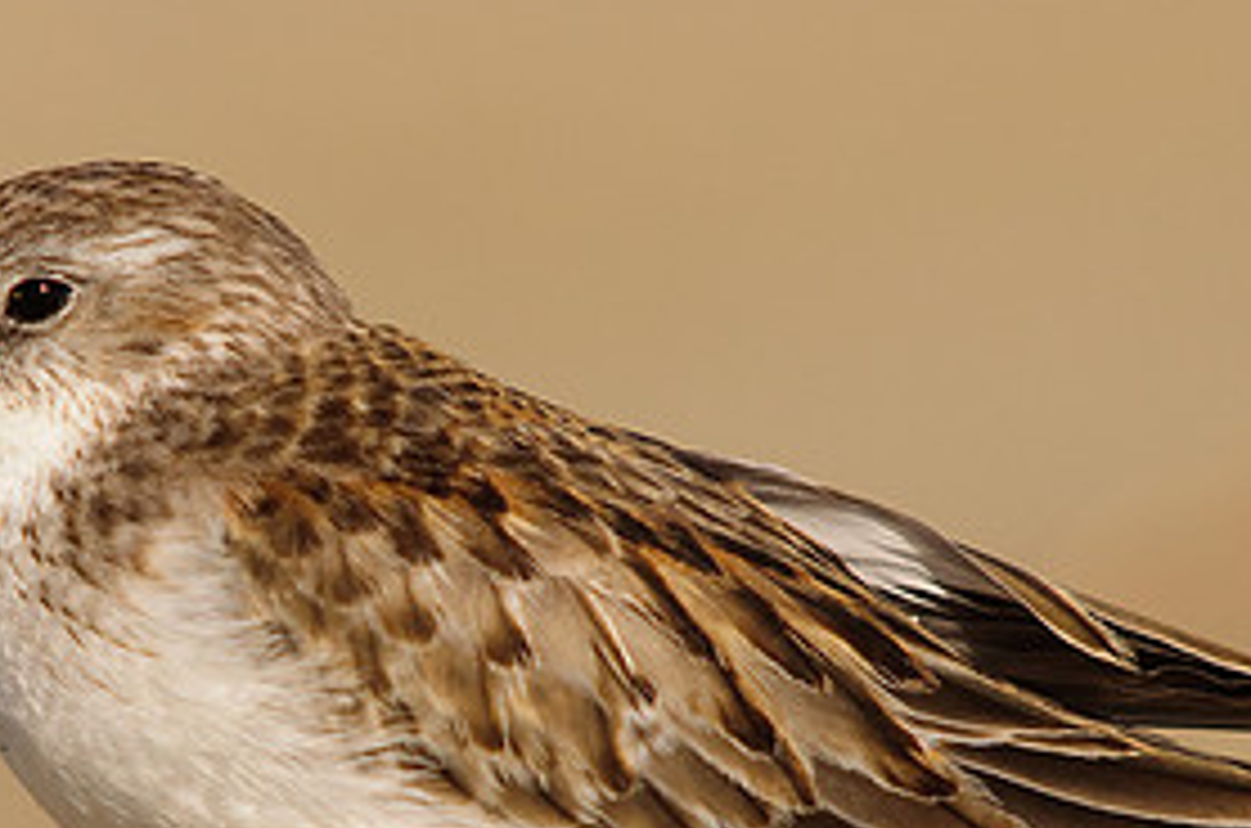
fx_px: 43477
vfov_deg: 1.1
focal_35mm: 1254
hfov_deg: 1.6
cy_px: 664
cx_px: 306
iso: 200
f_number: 8
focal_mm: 400
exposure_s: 1/640
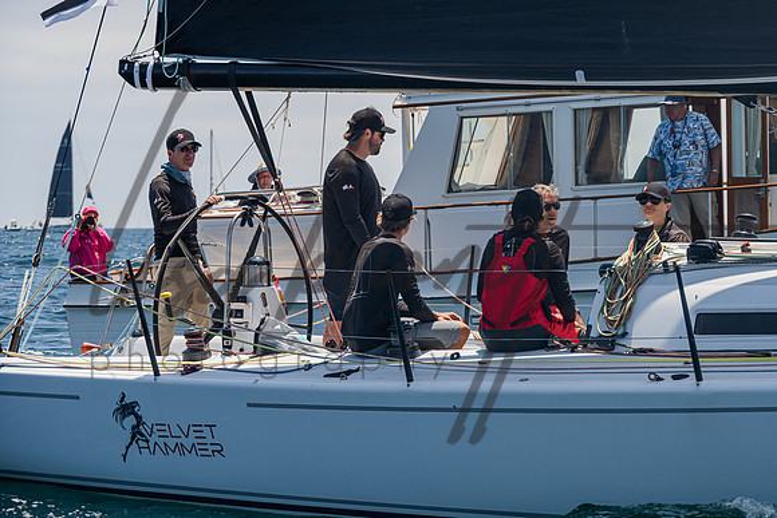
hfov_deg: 12.0
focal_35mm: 171
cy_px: 202
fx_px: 3686
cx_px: 451
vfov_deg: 8.0
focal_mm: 140
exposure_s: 1/1600
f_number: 8
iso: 400
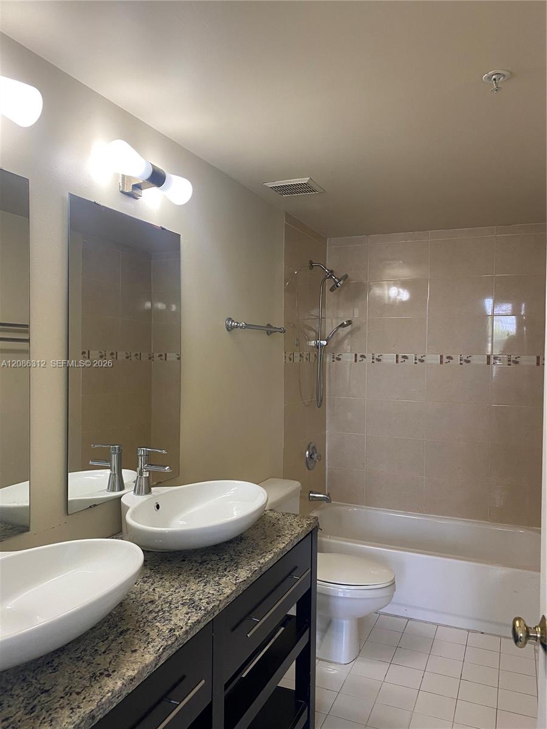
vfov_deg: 67.3
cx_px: 274
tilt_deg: -0.9
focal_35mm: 26
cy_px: 364
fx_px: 548
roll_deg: -0.9
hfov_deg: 53.1
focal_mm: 4.25
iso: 100
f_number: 1.8
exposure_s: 1/60
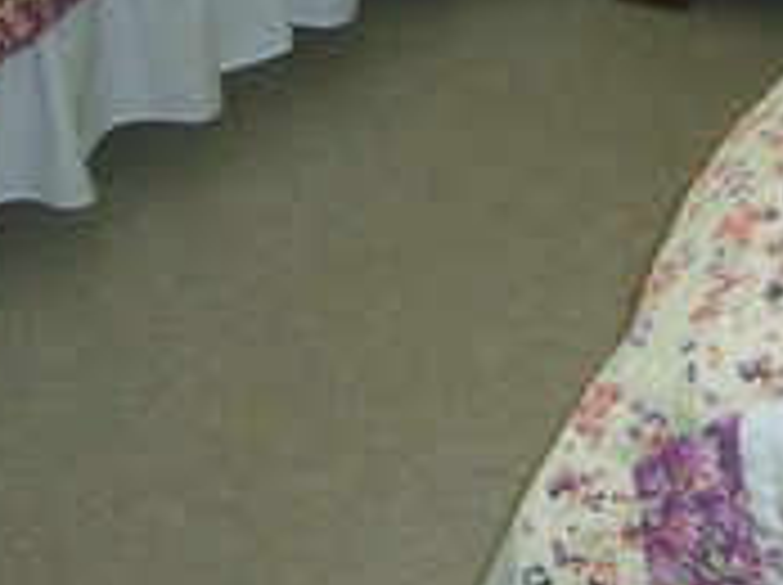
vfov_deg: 11.0
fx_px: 2914
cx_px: 760
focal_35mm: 129
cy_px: -302
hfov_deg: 15.1
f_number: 2.8
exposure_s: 1/30
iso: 100
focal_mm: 5.8
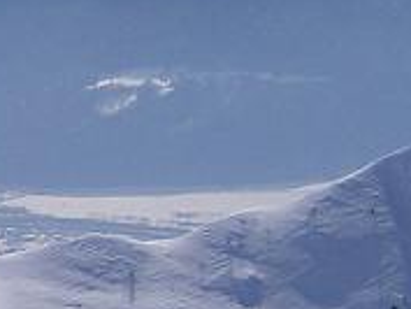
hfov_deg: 7.7
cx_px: -593
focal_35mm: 239
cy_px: 217
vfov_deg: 6.2
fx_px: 2840
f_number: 7.1
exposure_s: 1/750
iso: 50
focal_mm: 5.8
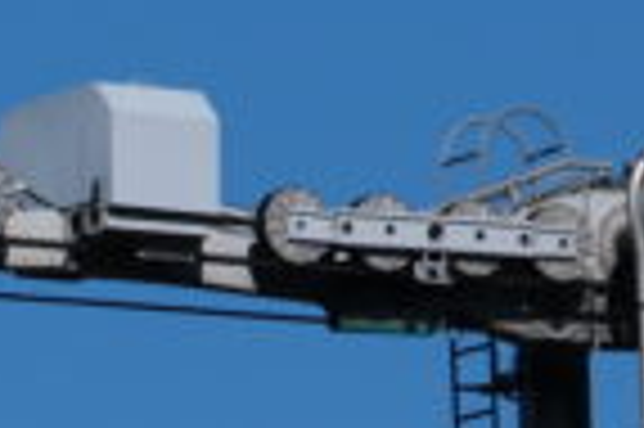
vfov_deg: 0.9
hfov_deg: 1.4
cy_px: 768
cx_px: -108
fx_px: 25980
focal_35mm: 1454
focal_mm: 135
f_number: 6.4
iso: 160
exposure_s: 1/1100
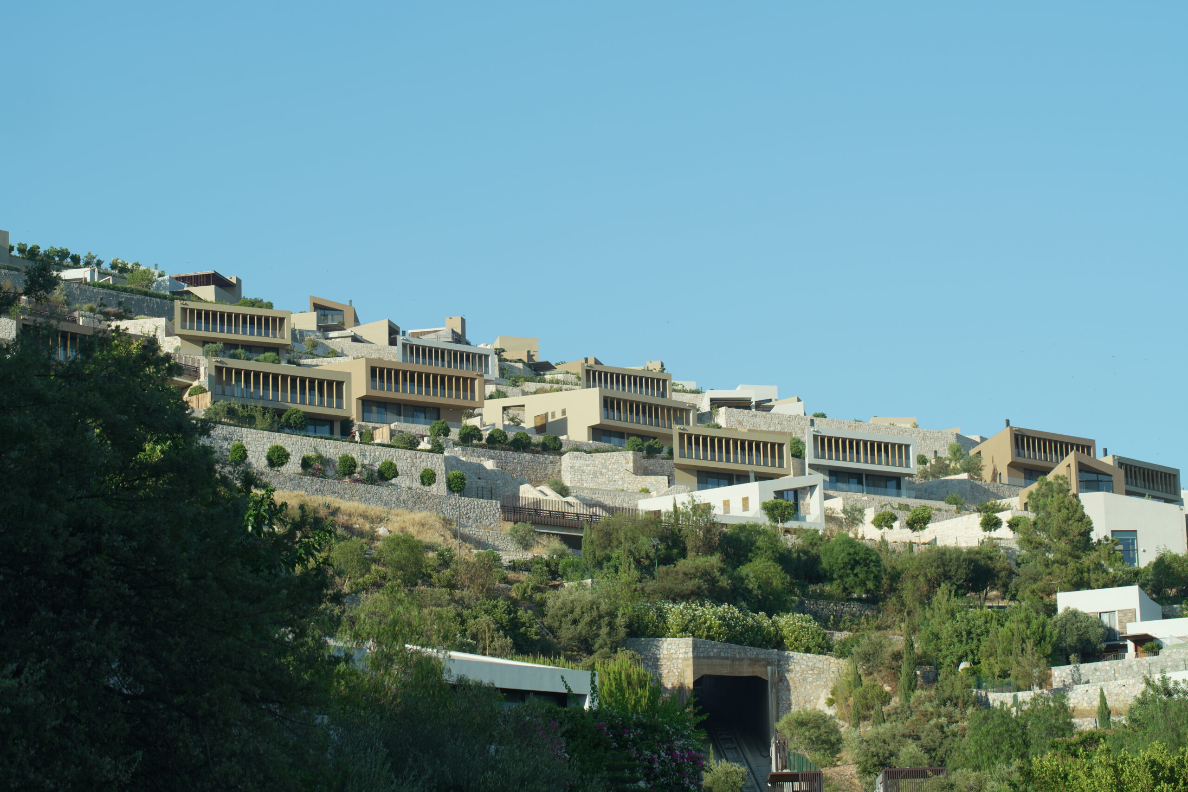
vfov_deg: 13.7
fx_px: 3300
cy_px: 396
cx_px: 594
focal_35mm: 100
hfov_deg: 20.4
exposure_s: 1/100
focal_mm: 100
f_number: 10
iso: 100
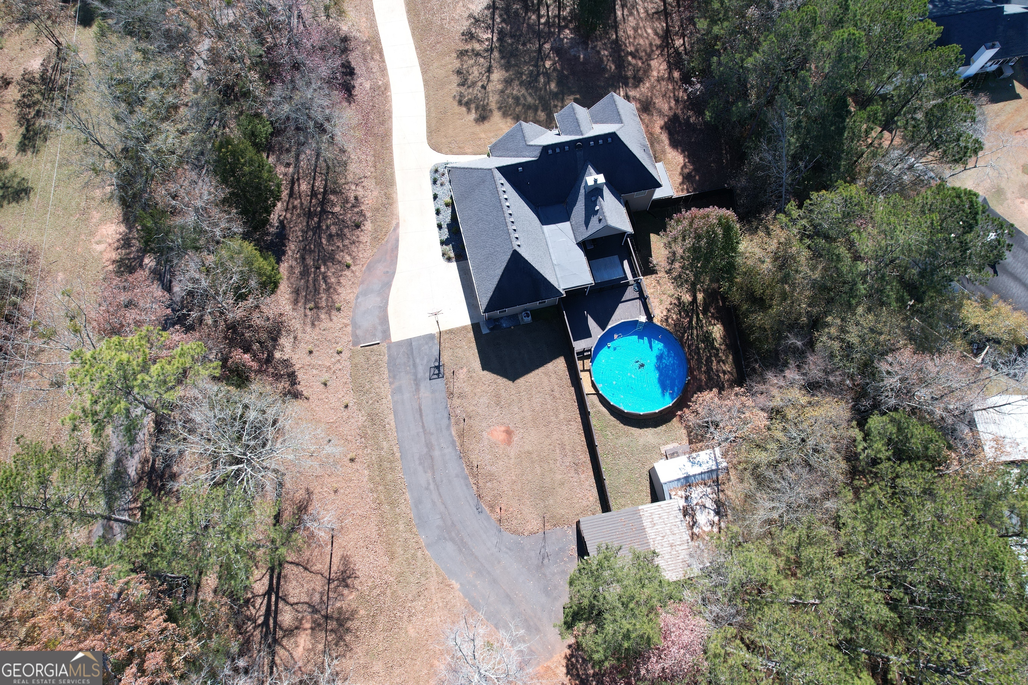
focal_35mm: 22
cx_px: 514
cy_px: 342
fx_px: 628
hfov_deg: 78.6
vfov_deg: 57.2
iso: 100
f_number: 2.8
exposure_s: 1/640
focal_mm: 8.38
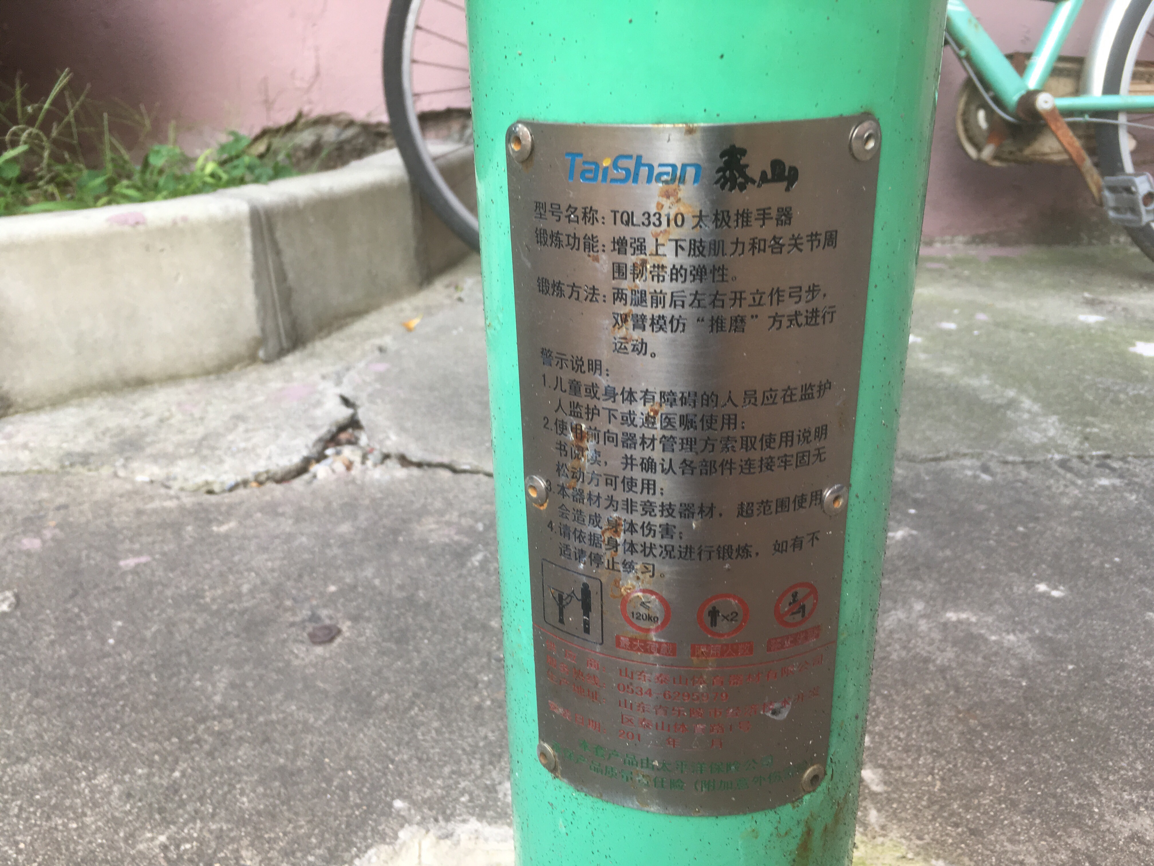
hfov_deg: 61.7
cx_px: 577
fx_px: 967
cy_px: 433
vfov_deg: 48.2
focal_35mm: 29
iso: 32
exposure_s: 1/50
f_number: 2.2
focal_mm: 4.15
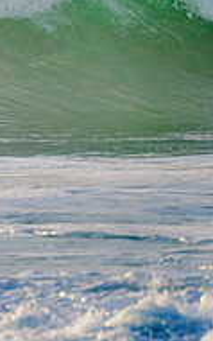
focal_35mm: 1905
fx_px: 17667
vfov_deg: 1.1
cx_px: -123
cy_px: -35
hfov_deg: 0.7
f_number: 5.6
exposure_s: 1/2000
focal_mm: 500
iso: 400
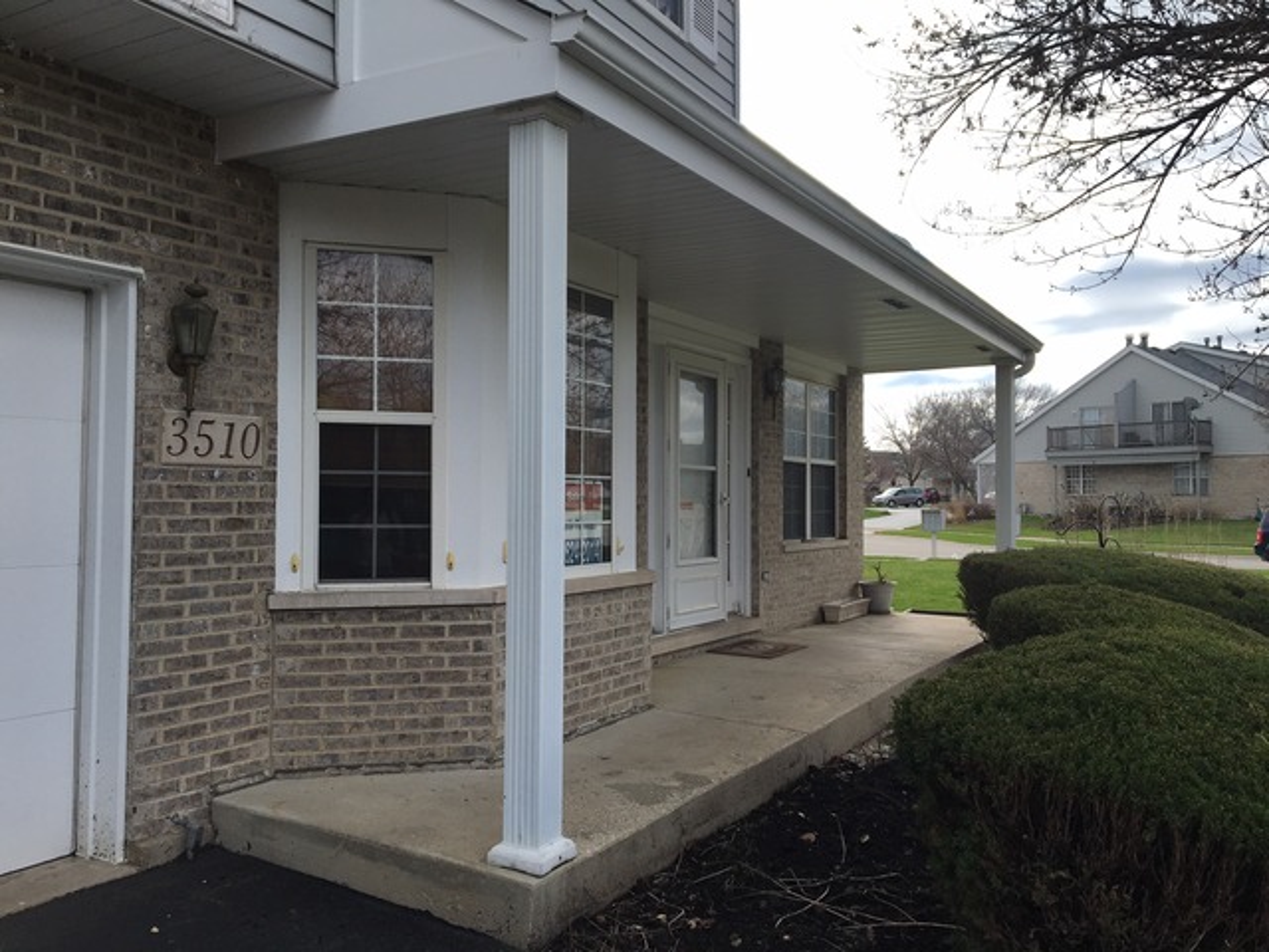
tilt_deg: +1.6
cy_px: 476
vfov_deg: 48.2
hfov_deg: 61.7
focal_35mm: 29
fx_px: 1063
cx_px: 634
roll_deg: -0.6
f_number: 2.2
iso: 25
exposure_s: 1/962
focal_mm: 4.15
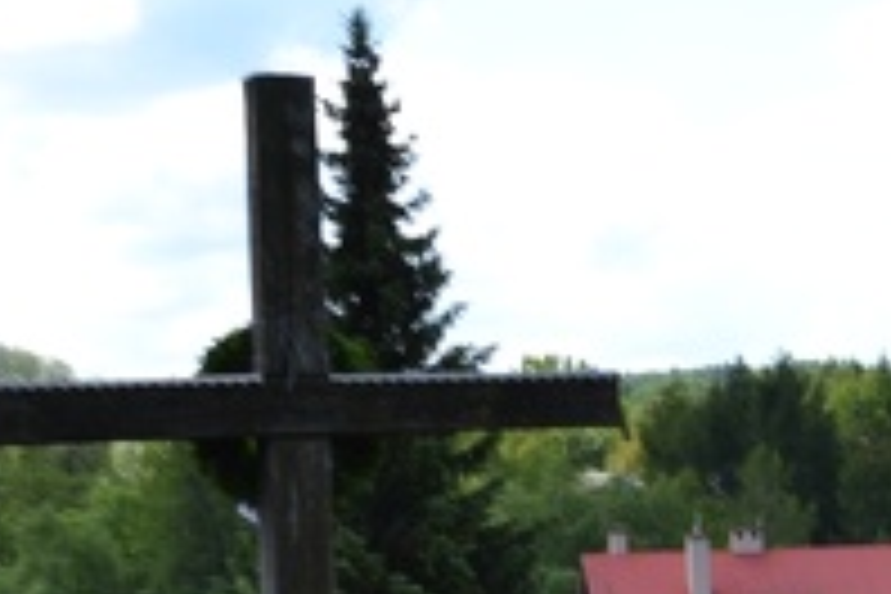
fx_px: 3564
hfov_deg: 13.9
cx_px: 999
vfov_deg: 9.2
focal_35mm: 144
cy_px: 981
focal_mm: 24
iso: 100
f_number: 7.1
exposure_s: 1/200
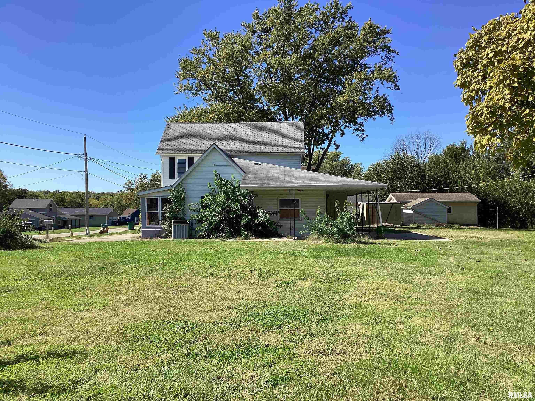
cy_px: 200
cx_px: 268
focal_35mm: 31
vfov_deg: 45.4
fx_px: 479
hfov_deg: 58.4
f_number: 2.4
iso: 25
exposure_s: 1/959
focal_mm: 3.3
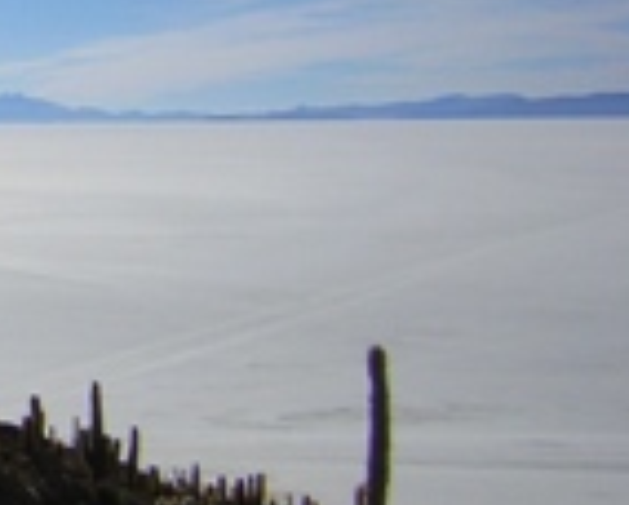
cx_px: -235
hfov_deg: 17.8
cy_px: 128
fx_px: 1846
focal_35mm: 99
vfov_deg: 15.5
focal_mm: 4.7
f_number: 5.2
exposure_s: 1/1055
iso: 50
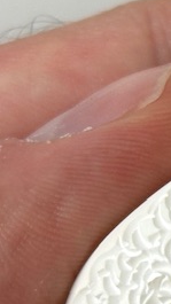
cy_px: 195
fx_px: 2040
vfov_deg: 8.5
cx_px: 606
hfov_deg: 4.5
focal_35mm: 253
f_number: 1.78
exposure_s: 1/50
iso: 80
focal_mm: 6.86
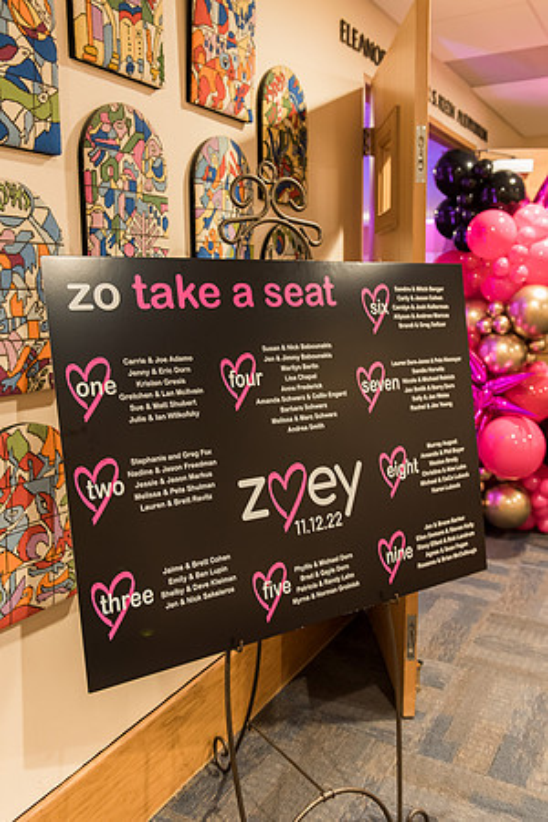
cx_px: 274
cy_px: 411
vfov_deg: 58.7
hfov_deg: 41.1
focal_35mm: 32
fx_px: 731
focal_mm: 32
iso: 2500
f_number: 3.5
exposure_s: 1/20
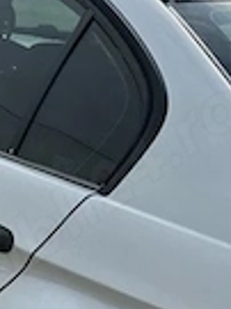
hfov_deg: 10.4
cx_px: 183
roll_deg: -7.1
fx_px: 1265
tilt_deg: -16.7
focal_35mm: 142
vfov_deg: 13.8
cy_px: 256
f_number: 1.78
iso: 80
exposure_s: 1/5848
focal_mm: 6.86
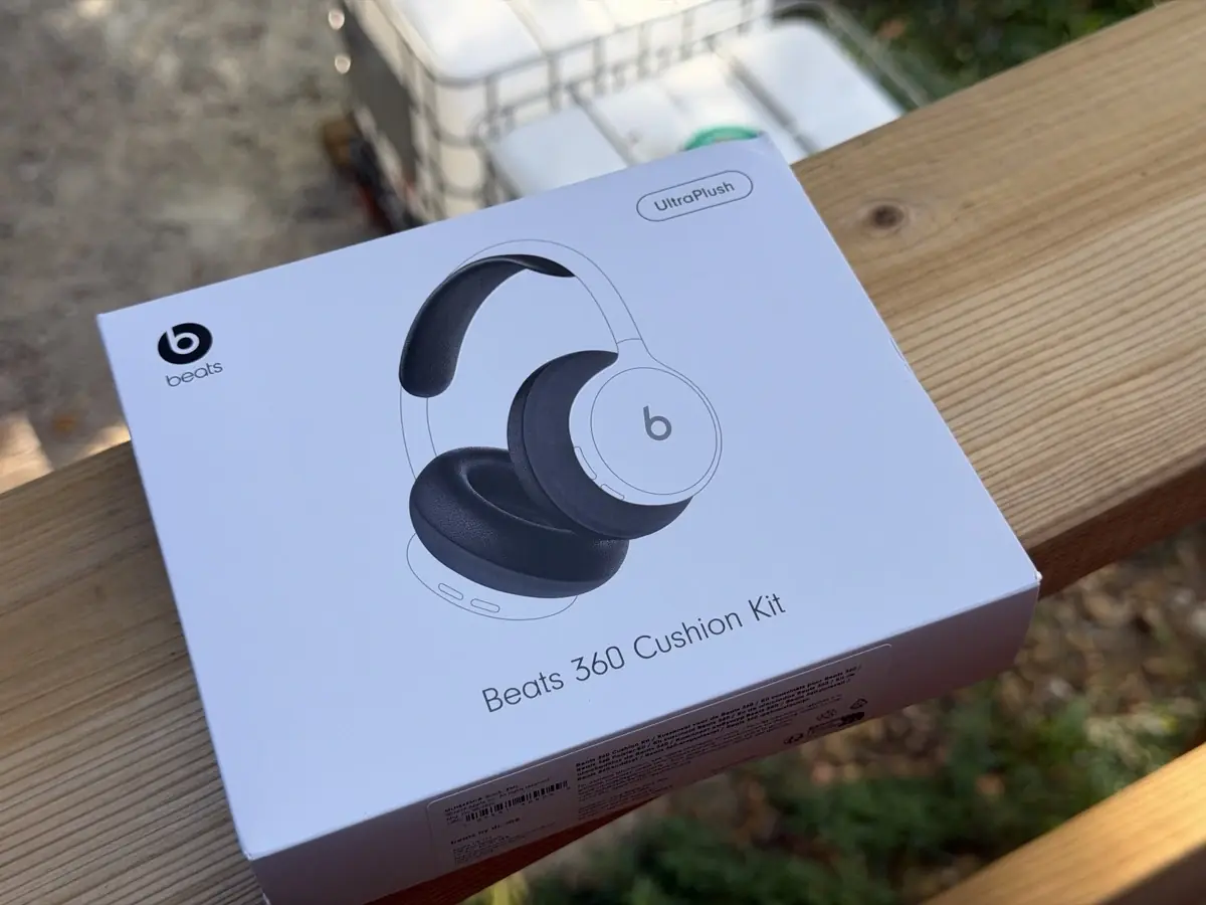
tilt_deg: -56.2
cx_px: 603
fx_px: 1672
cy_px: 452
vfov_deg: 30.3
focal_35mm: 48
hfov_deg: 39.7
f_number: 1.78
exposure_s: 1/287
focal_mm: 6.76
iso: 64
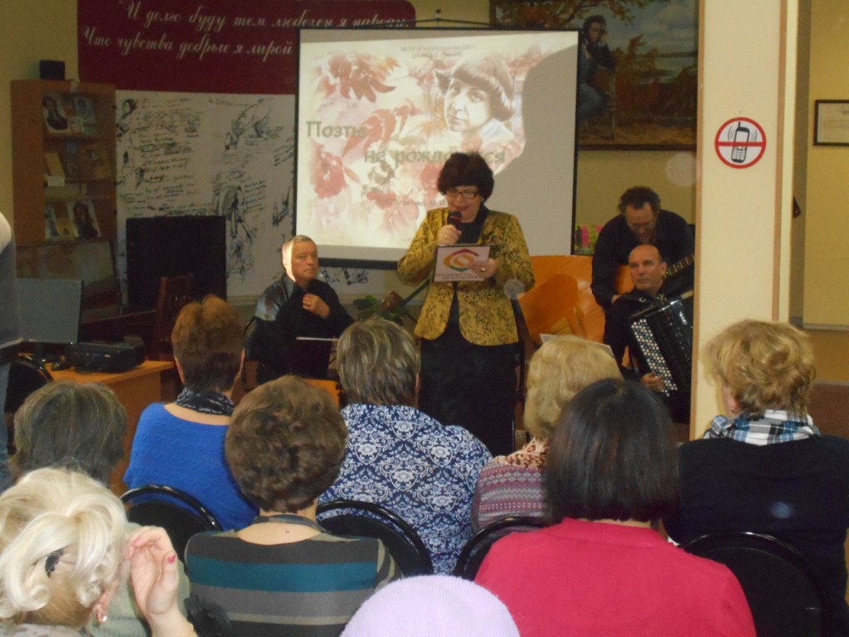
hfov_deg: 33.2
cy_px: 318
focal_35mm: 58
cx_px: 424
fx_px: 1423
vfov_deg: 25.2
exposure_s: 1/60
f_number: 4.9
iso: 1100
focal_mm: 10
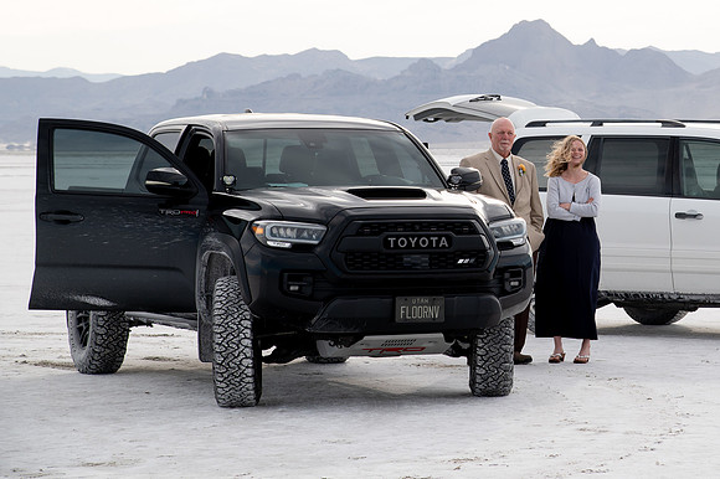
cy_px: 92
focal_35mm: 153
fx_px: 3058
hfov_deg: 13.4
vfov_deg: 8.9
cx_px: 591
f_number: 8
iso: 200
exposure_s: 1/400
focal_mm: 92
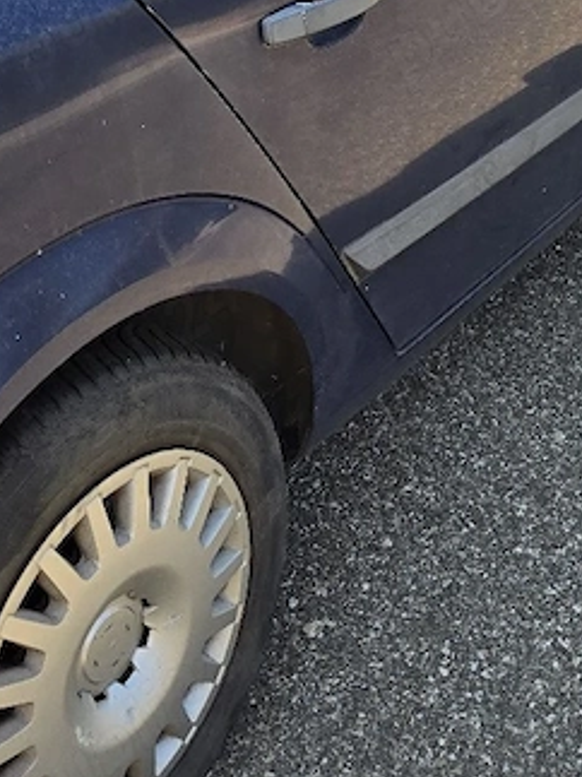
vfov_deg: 31.5
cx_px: 262
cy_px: 17
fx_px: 1279
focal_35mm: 57
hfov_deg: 25.6
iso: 64
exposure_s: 1/5000
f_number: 1.4
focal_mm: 6.5
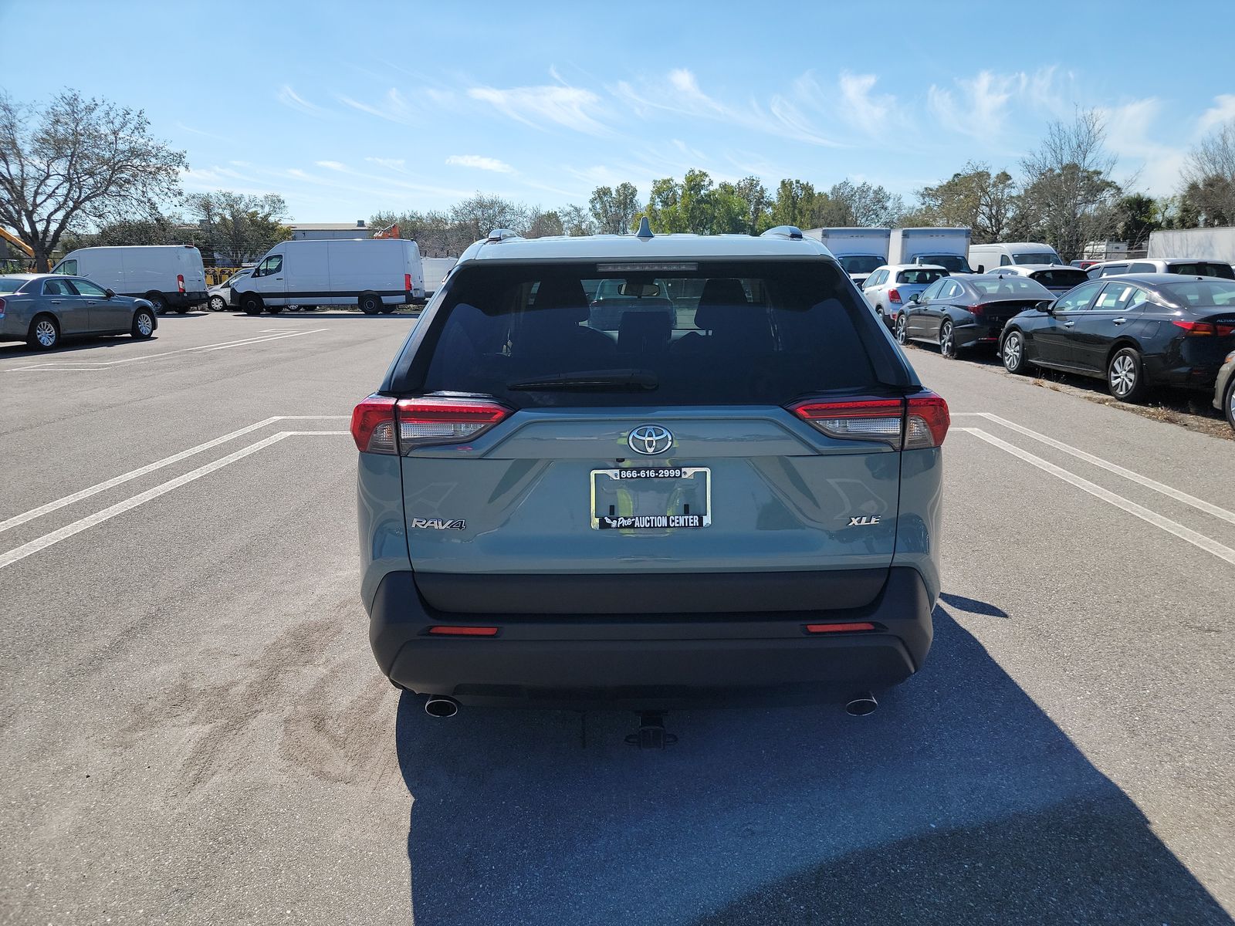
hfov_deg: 71.6
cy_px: 463
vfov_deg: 56.8
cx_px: 618
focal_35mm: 24
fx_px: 856
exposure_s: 1/944
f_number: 1.8
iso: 50
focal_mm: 6.7
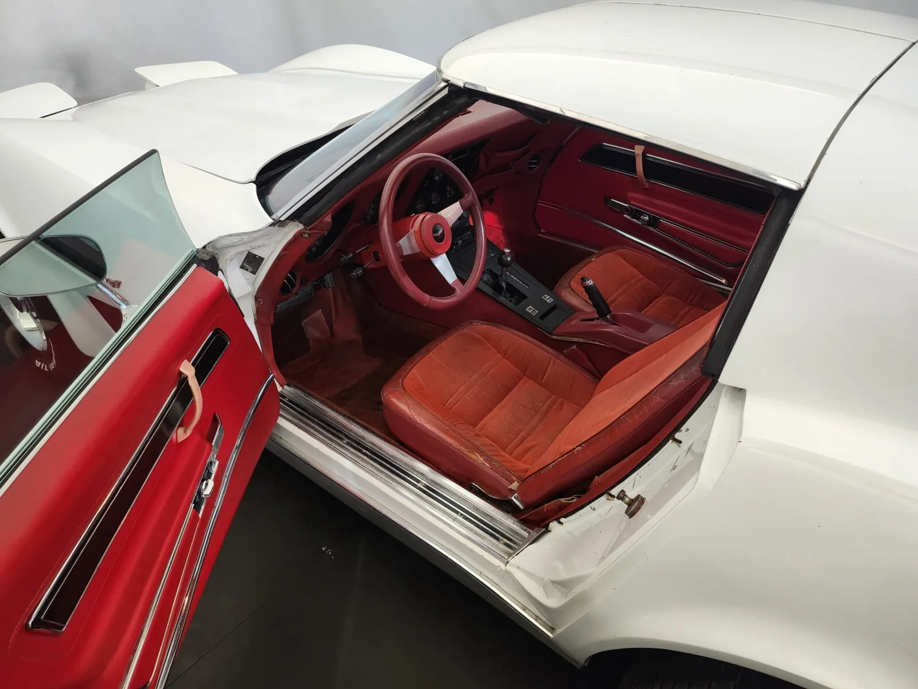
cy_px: 344
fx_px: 636
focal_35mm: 24
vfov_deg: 56.8
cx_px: 459
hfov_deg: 71.6
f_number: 1.8
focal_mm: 5
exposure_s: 1/25
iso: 1000
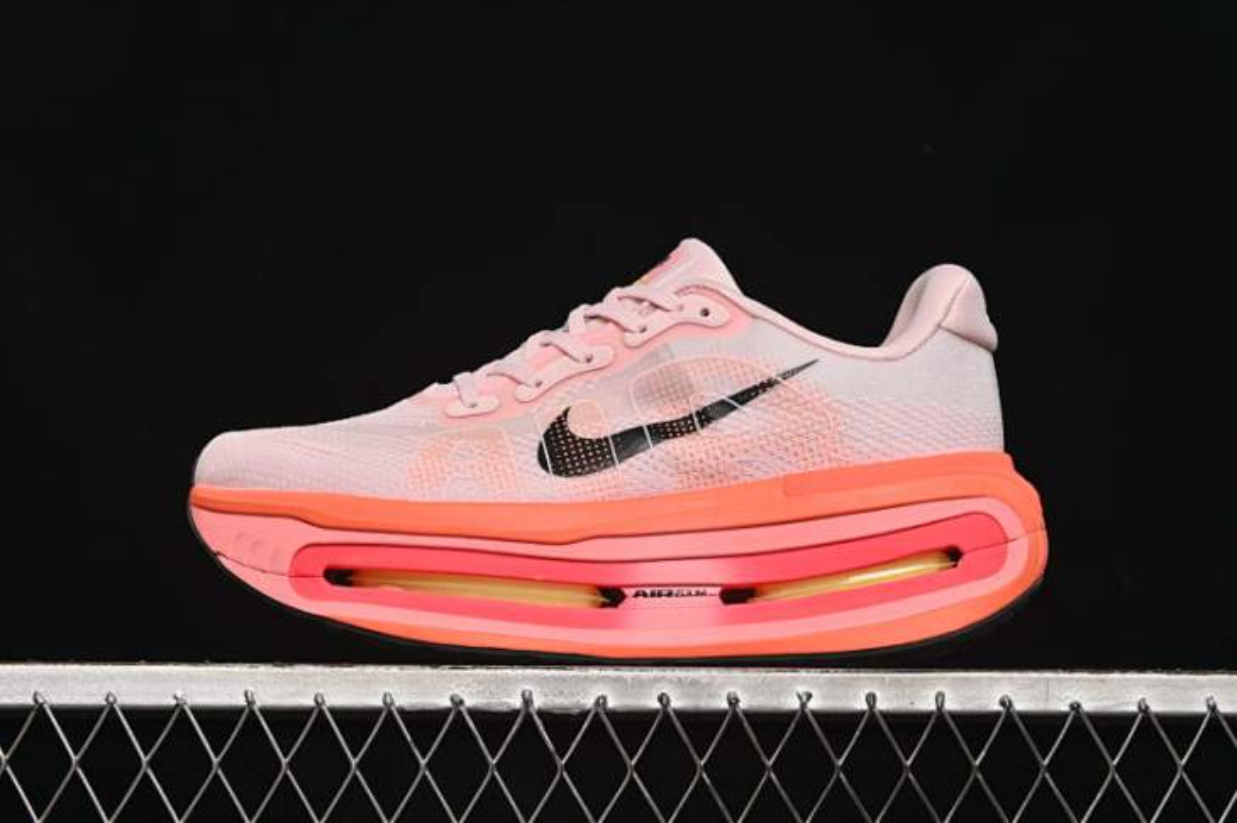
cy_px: 412
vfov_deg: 18.2
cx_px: 618
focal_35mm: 75
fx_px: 2576
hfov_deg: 27.0
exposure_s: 1/50
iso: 160
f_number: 6.3
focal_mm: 50
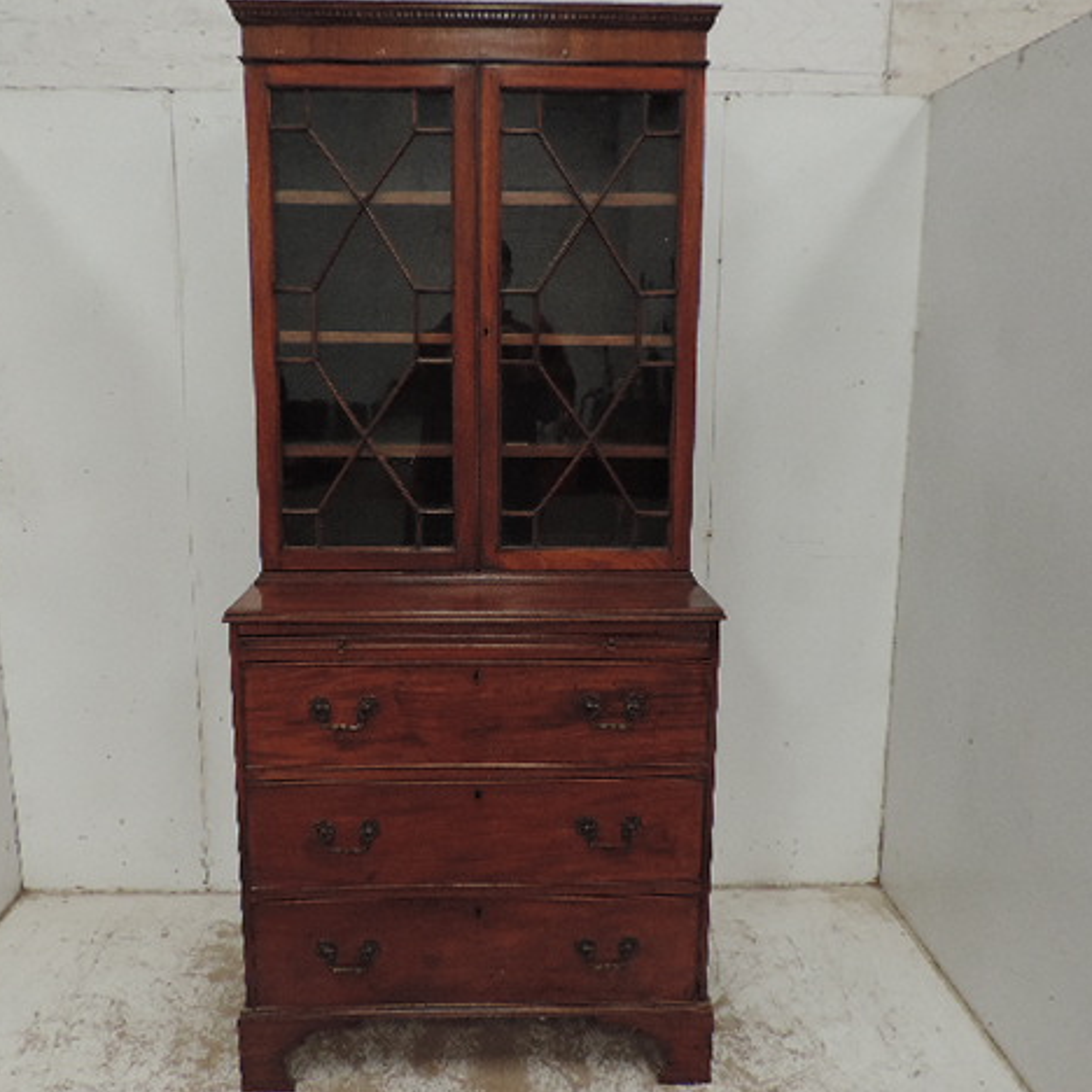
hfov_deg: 55.6
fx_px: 1035
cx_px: 506
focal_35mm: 29
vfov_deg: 55.6
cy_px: 537
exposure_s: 1/10
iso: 400
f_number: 3
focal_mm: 4.3
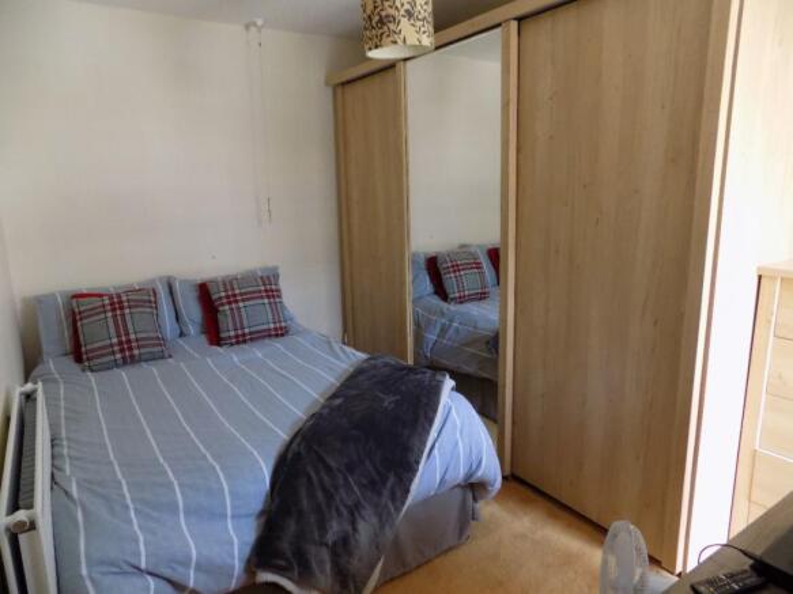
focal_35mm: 23
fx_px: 527
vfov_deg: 58.9
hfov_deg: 73.9
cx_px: 396
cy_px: 297
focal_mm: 4
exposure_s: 1/30
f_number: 3.1
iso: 250
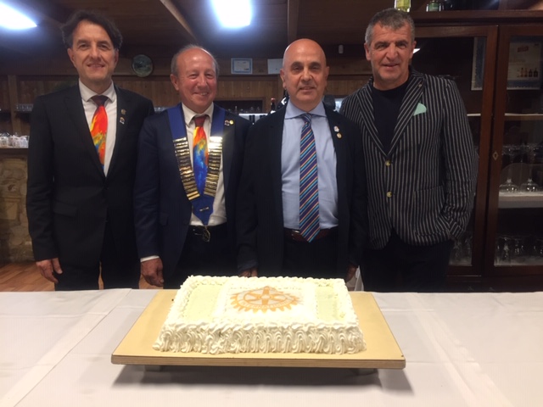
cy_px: 204
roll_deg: -0.1
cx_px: 272
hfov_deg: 61.7
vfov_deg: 48.2
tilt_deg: -9.4
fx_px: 455
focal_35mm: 29
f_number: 2.2
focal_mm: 4.15
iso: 125
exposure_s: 1/33
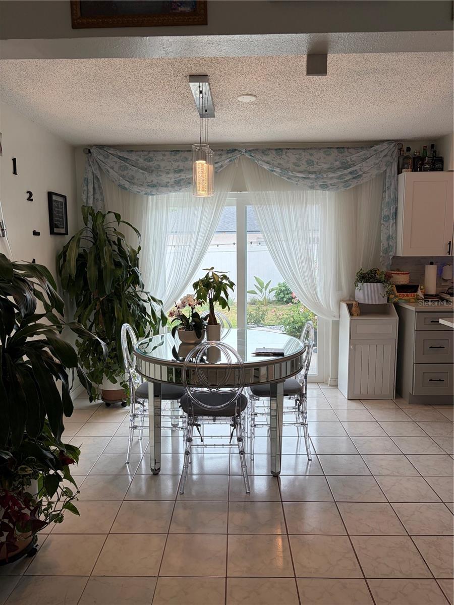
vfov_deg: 67.3
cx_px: 227
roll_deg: +1.4
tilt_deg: -6.6
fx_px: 455
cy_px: 302
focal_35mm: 26
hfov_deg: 53.1
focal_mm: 5.96
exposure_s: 1/173
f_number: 1.6
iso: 50
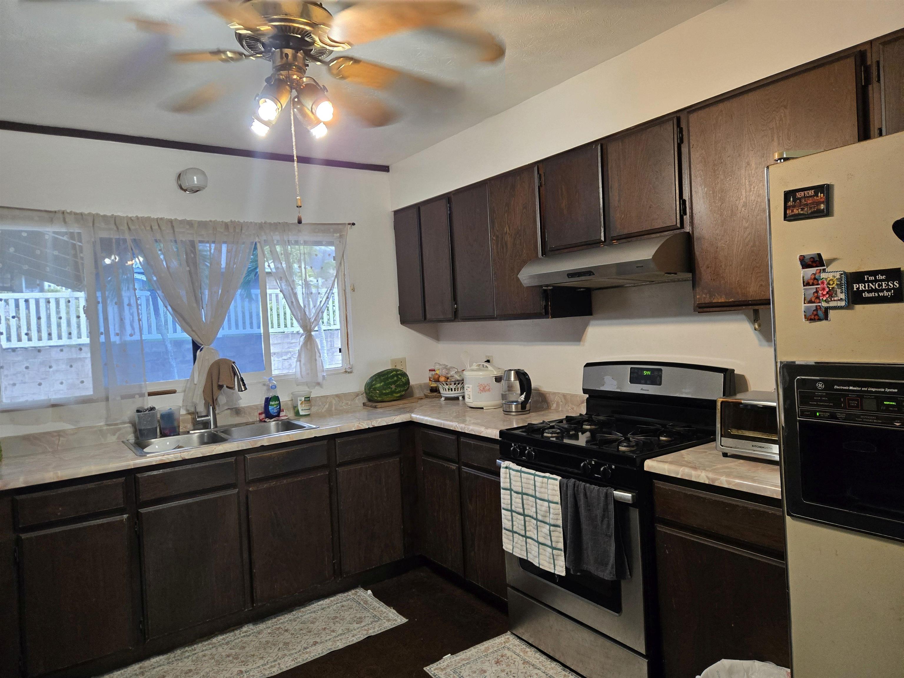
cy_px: 339
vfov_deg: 58.9
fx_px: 601
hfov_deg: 73.9
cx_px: 452
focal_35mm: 23
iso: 400
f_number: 1.8
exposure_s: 1/120
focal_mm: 5.4
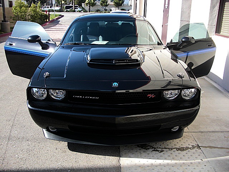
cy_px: 86
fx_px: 238
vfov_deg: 39.7
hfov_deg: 51.4
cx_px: 114
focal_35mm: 36
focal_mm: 6.3
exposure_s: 1/320
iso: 50
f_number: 2.8
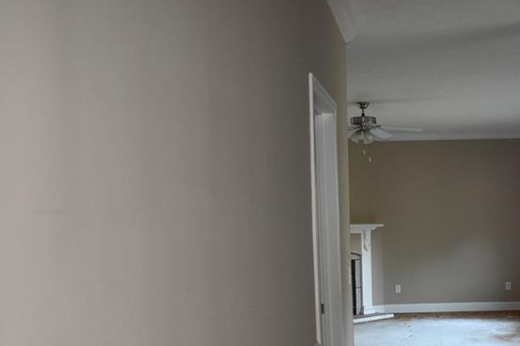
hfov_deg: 37.6
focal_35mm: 50
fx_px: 722
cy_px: 287
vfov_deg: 26.4
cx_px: 444
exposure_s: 1/60
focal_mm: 18
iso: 1600
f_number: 3.5
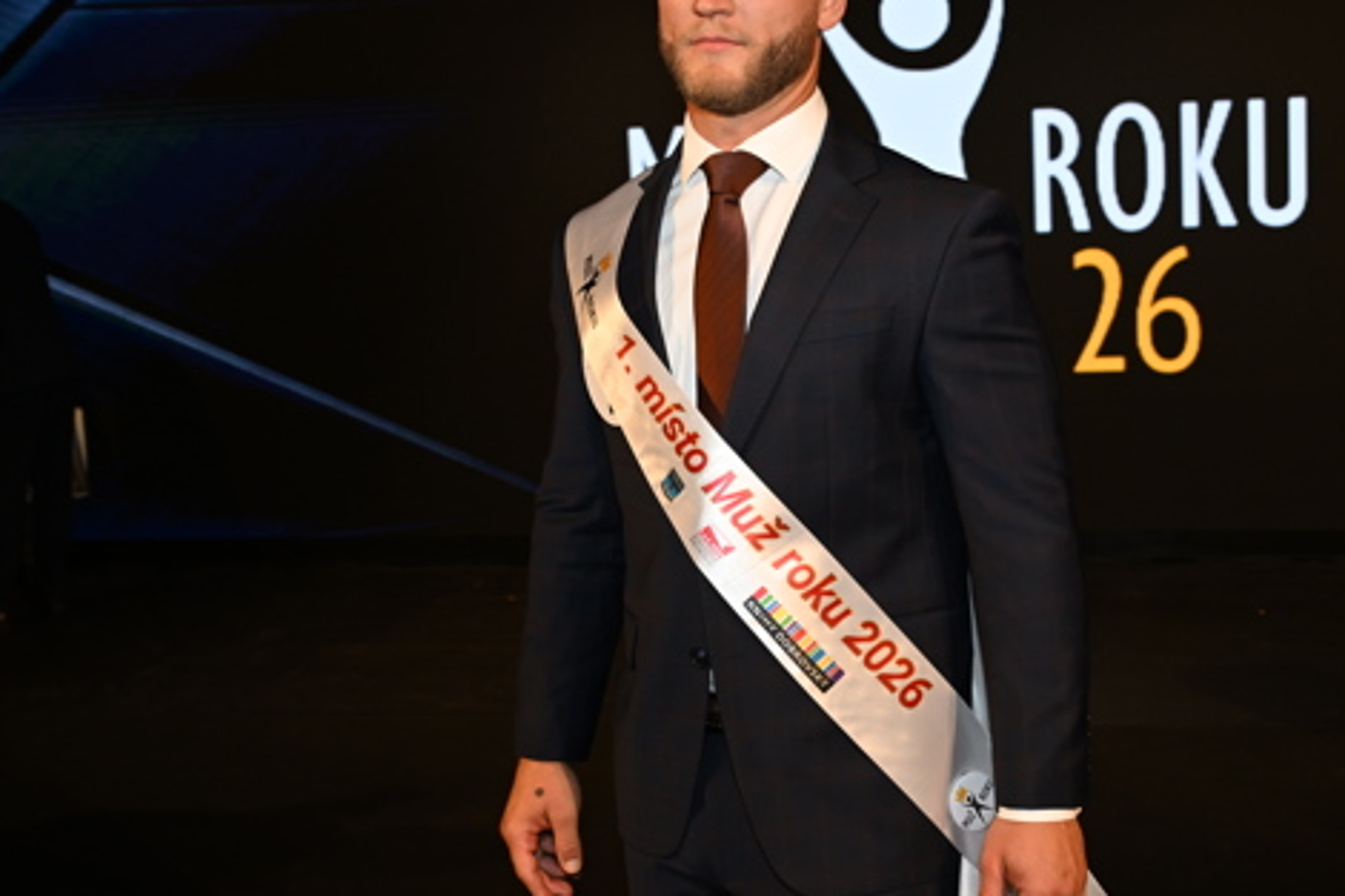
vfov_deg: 28.6
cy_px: 412
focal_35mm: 47
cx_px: 861
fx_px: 1755
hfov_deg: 41.5
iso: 1250
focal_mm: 32
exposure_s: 1/320
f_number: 5.6
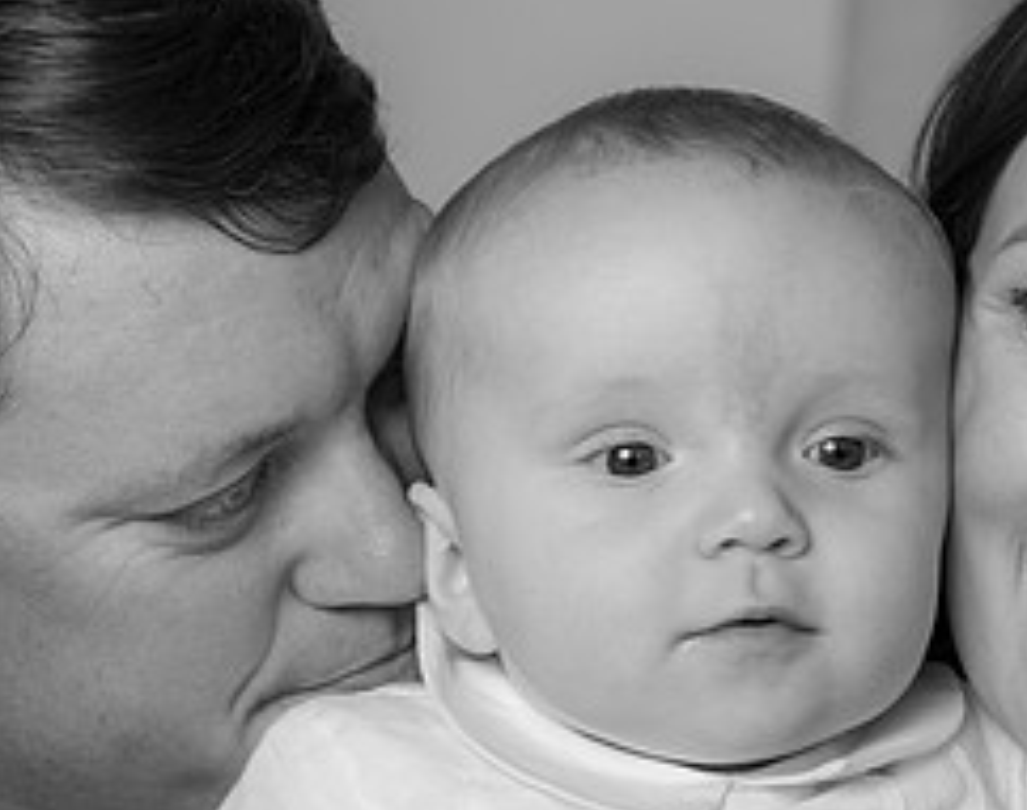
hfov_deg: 11.1
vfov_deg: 8.7
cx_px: 290
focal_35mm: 174
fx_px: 5261
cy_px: 936
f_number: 4.5
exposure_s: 1/200
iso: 200
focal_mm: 66
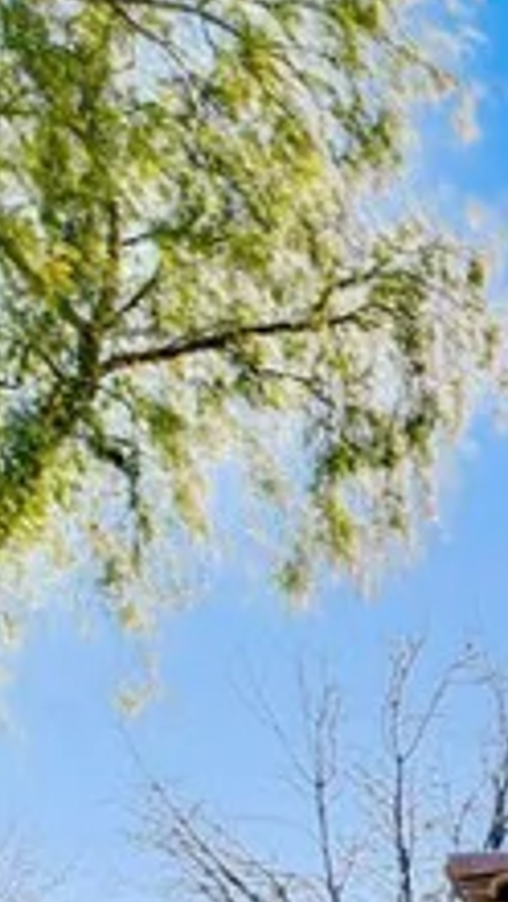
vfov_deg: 24.4
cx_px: 1897
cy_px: 1238
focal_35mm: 73
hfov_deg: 8.9
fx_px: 1745
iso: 400
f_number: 9
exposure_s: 1/1250
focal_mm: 10
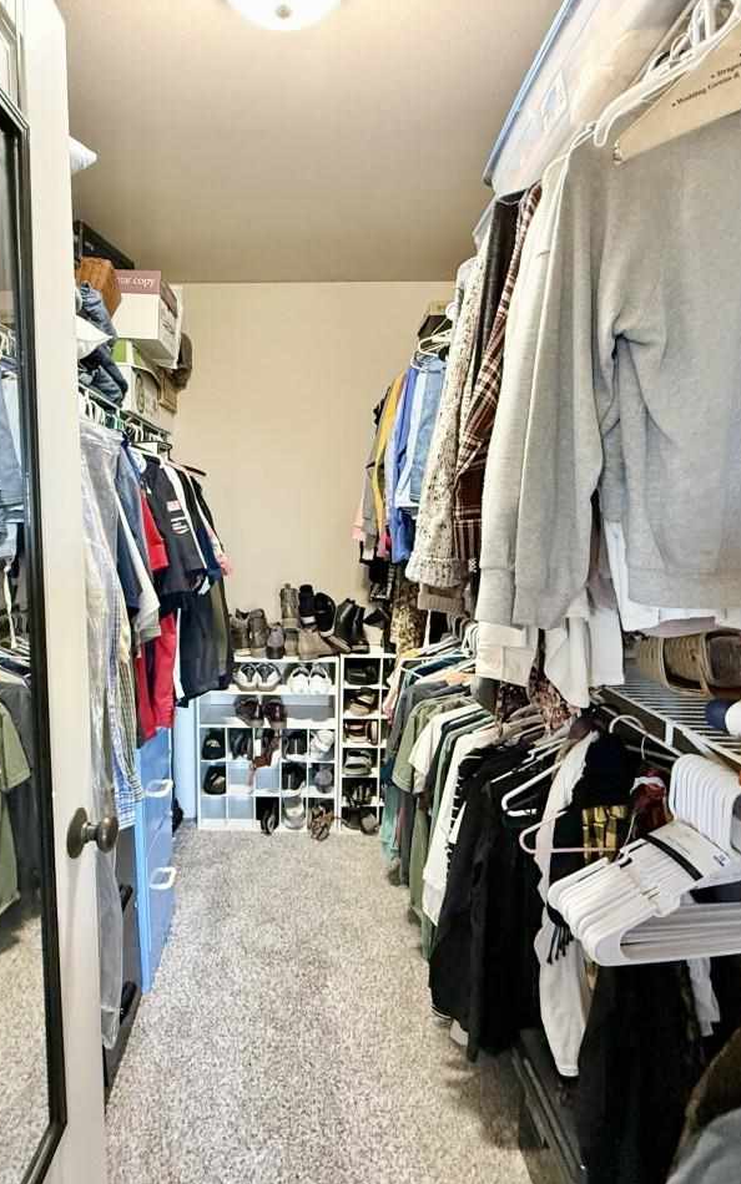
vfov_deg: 85.1
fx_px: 646
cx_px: 301
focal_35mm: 20
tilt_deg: -5.6
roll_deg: +0.4
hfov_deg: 59.2
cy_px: 588
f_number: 2.2
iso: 500
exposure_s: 1/60
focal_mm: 2.22
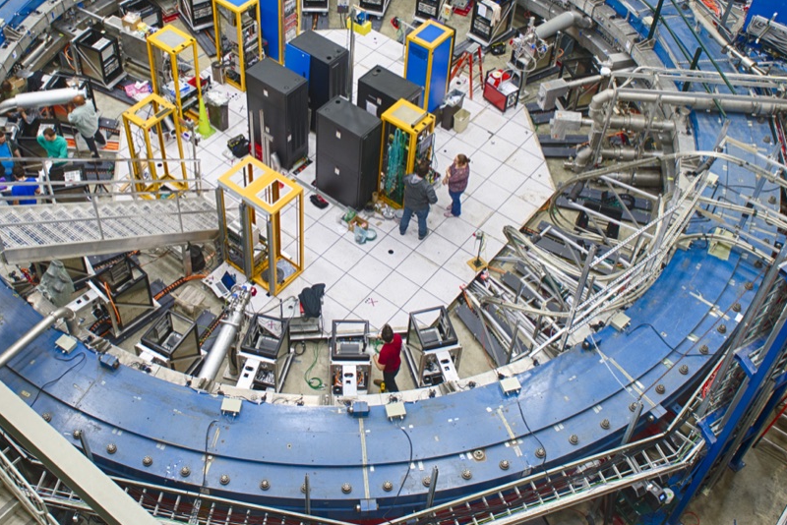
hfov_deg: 46.3
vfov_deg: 31.6
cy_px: 159
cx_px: 337
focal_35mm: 42
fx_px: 918
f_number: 6.3
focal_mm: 24
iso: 200
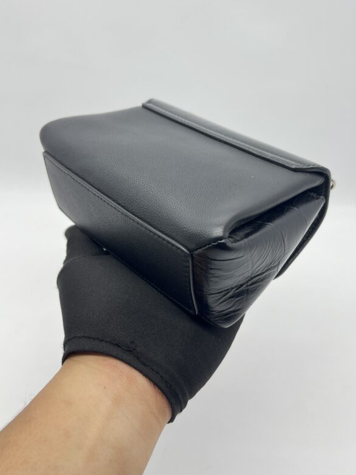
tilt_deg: -28.5
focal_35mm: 34
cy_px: 206
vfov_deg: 53.8
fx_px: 466
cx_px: 190
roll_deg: -0.1
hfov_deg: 41.8
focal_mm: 5.7
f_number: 1.5
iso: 32
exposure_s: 1/100
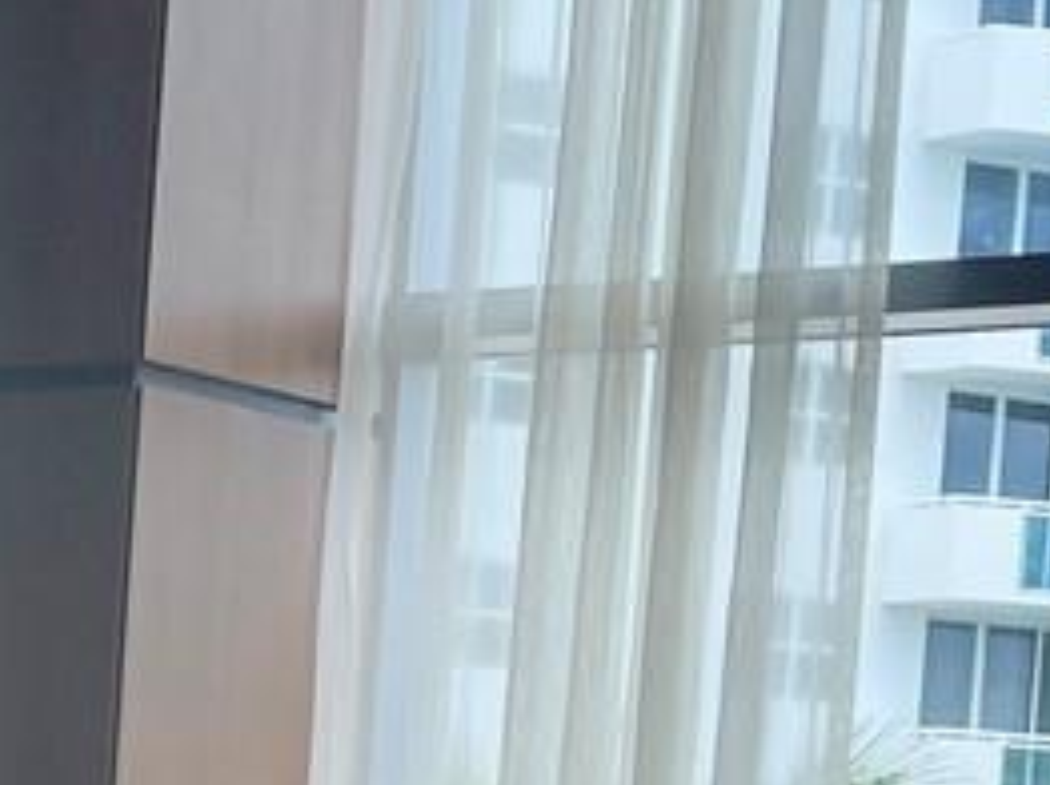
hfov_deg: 12.0
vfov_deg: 8.9
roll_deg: -2.4
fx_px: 4818
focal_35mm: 159
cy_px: 1470
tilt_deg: -6.1
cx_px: -433
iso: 32
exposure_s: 1/120
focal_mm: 4.2
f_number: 1.6
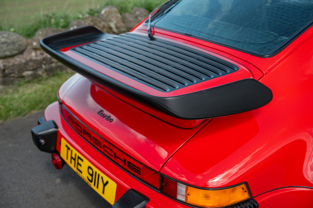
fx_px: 330
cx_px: 156
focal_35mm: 38
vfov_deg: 35.1
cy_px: 104
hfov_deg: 50.7
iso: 100
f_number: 2.8
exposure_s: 1/800
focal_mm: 38
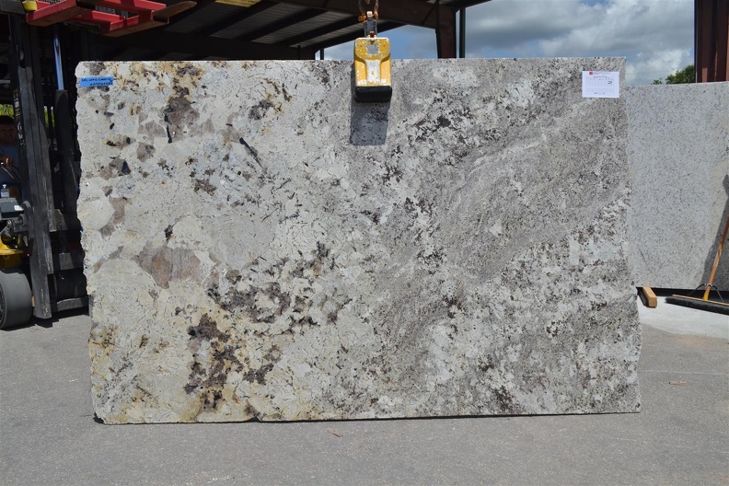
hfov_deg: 61.9
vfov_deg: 43.6
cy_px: 243
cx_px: 364
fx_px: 607
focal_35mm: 30
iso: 200
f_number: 10
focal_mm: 20
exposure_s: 1/640
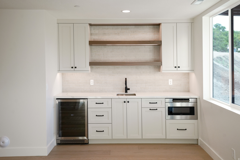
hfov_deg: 54.4
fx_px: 233
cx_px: 120
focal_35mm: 35
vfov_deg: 37.9
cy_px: 80
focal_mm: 35
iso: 1000
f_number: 5.6
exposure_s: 1/400
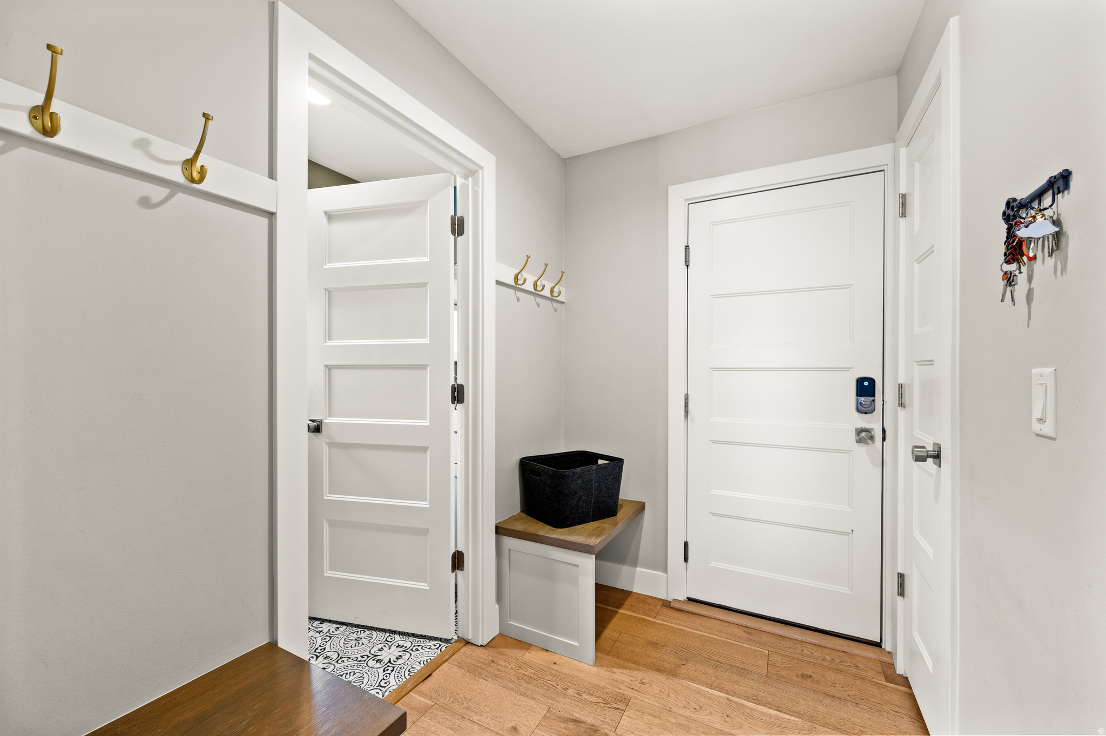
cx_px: 553
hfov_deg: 104.3
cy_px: 368
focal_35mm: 14
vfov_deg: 81.1
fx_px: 430
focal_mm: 14
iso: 500
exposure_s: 1/8
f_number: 7.1
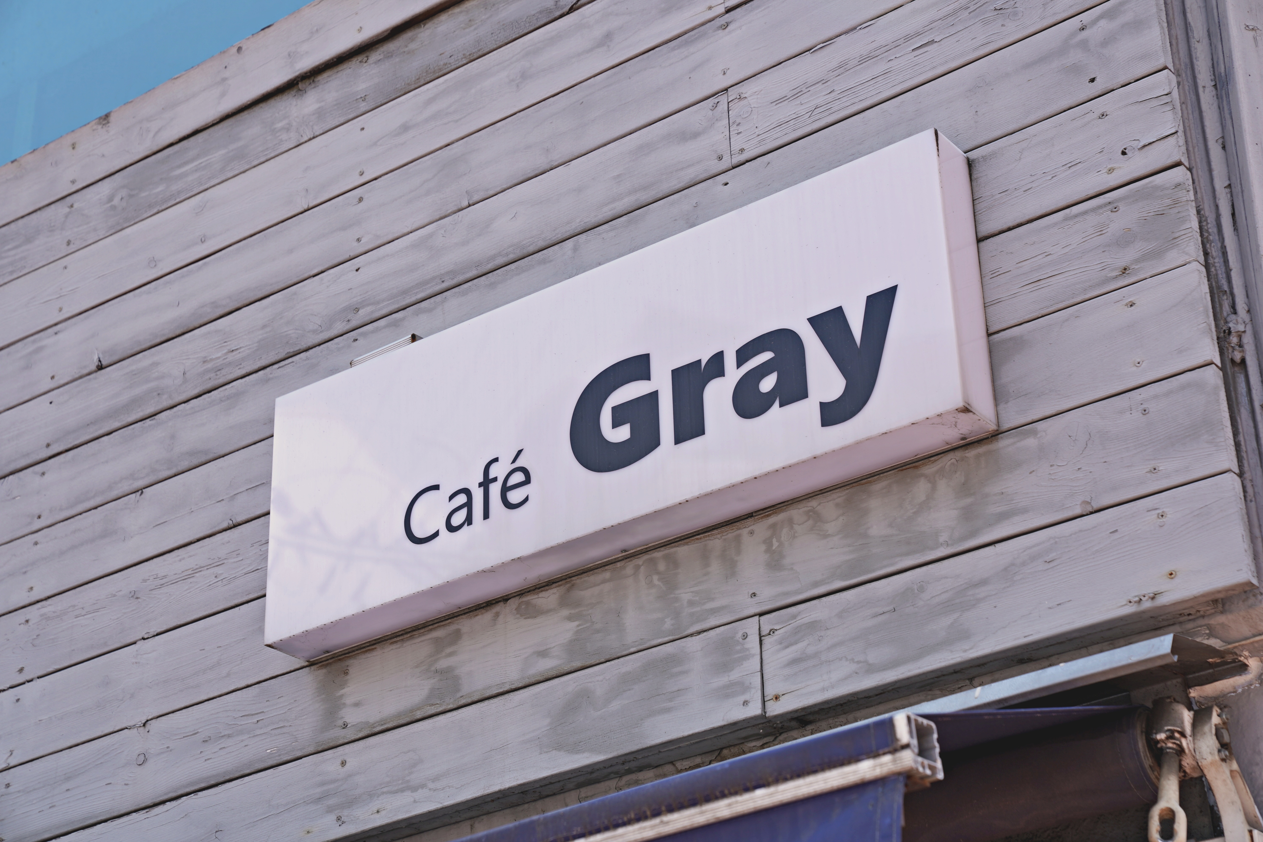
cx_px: 632
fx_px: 2456
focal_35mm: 70
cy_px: 421
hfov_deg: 28.8
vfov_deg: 19.5
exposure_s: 1/160
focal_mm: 70
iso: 160
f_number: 5.6
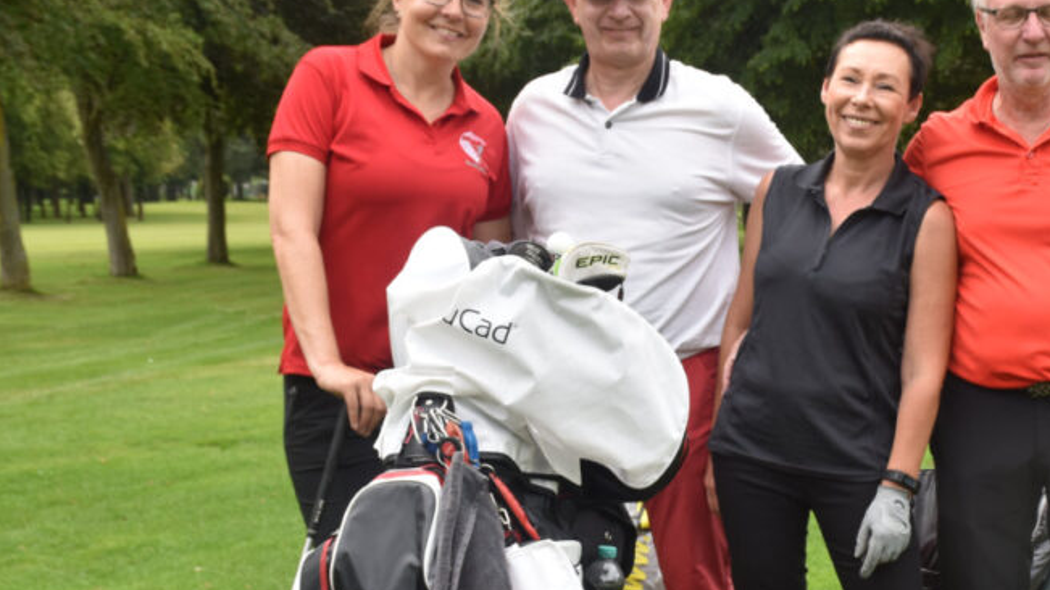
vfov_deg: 14.4
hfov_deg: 25.0
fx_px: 2338
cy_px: 362
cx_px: 798
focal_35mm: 84
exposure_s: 1/250
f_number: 8
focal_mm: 34
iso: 280
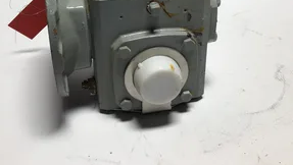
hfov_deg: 43.7
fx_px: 365
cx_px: 139
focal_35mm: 47
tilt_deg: -33.7
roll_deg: -0.7
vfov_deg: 25.0
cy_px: 28
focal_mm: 3.3
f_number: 2.4
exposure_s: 1/136
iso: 25
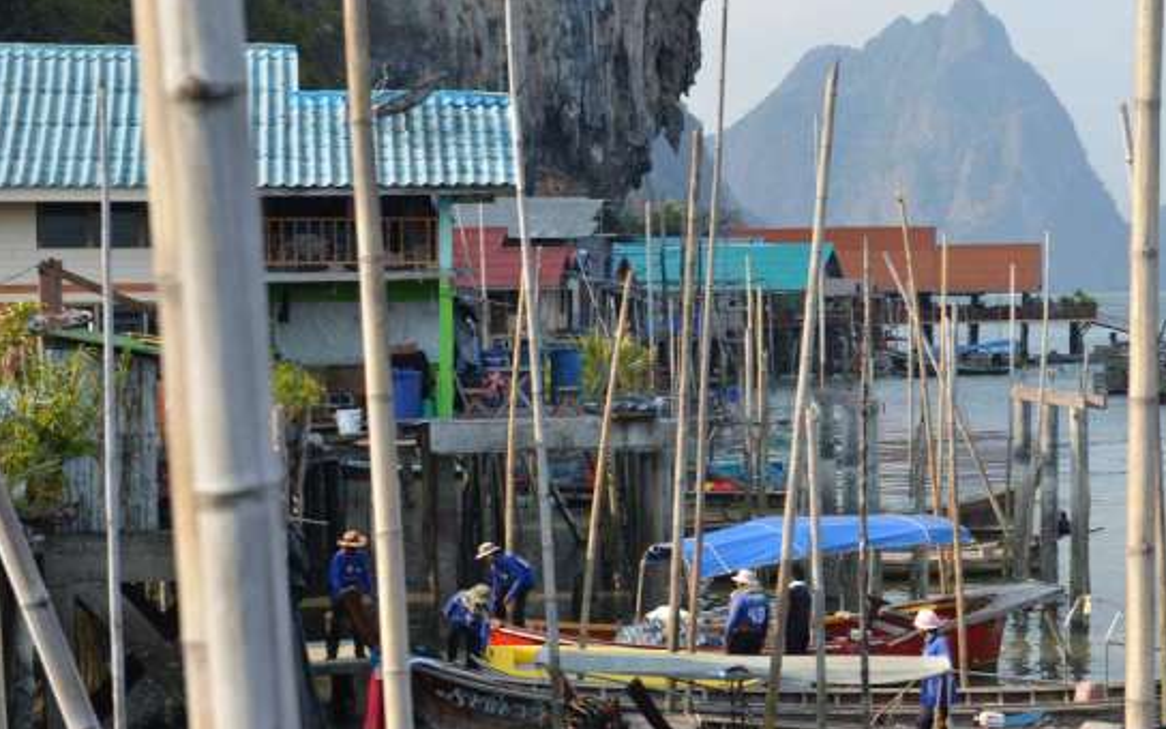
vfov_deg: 13.2
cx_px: 851
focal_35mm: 99
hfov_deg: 20.9
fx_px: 3146
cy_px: 463
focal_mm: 66
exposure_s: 1/100
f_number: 5
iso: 100
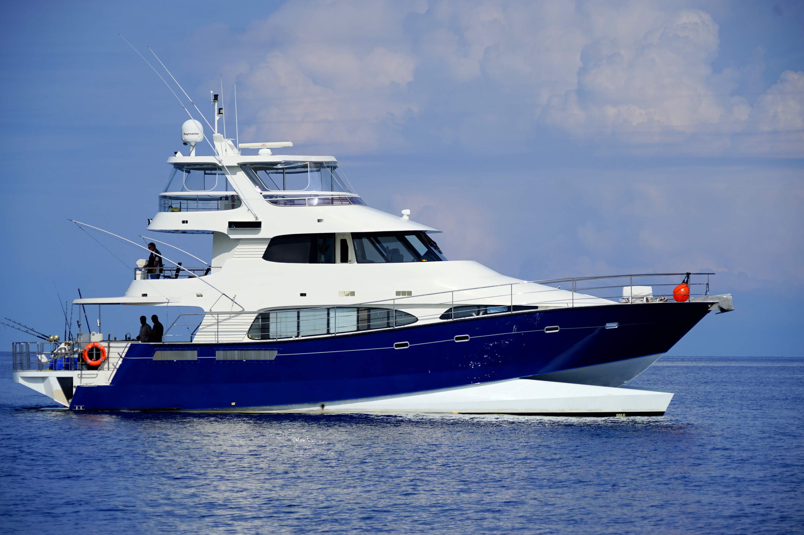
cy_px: 268
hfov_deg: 13.7
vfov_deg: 9.1
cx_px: 402
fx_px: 3347
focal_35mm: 150
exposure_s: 1/1000
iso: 50
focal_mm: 150
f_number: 6.3
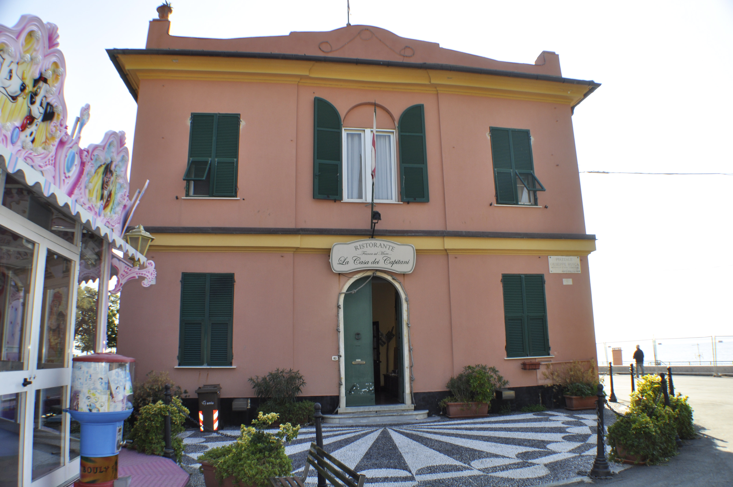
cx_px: 366
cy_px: 244
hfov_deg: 62.0
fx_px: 610
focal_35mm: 30
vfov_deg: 43.5
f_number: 9
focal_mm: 20
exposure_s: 1/200
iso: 200
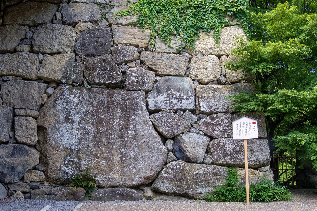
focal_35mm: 42
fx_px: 370
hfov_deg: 46.4
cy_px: 106
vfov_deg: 31.9
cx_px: 158
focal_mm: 27.9
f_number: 5
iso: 1250
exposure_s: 1/40
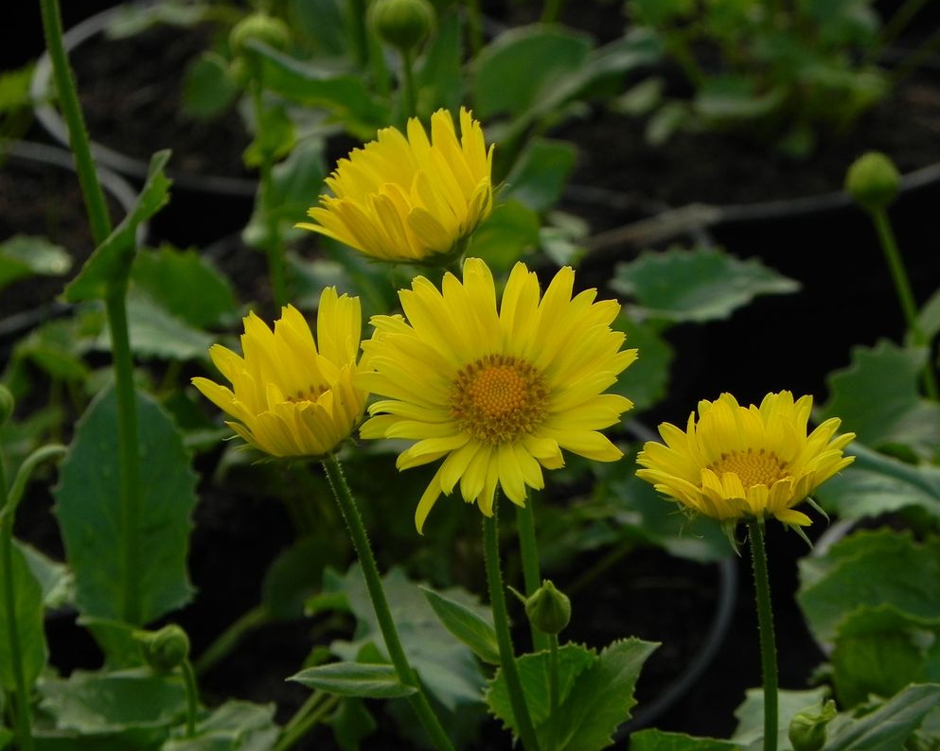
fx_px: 5368
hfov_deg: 10.0
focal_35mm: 193
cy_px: 374
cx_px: 497
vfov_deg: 8.0
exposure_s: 1/125
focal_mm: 32.7
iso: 160
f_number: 4.5
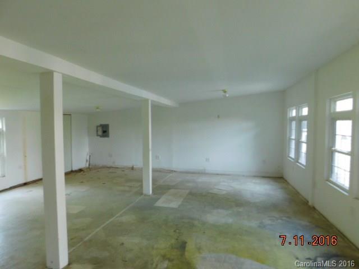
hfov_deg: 73.9
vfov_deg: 58.9
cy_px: 134
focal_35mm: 23
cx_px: 180
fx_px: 239
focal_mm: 4
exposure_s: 1/30
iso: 220
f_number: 3
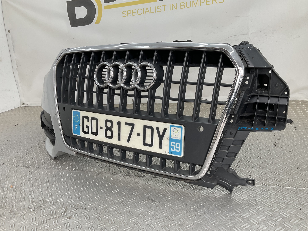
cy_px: 116
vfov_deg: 48.2
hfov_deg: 61.7
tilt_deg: -16.6
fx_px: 258
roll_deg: +3.8
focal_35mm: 29
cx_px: 154
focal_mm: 3
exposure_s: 1/100
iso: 16
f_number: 1.8
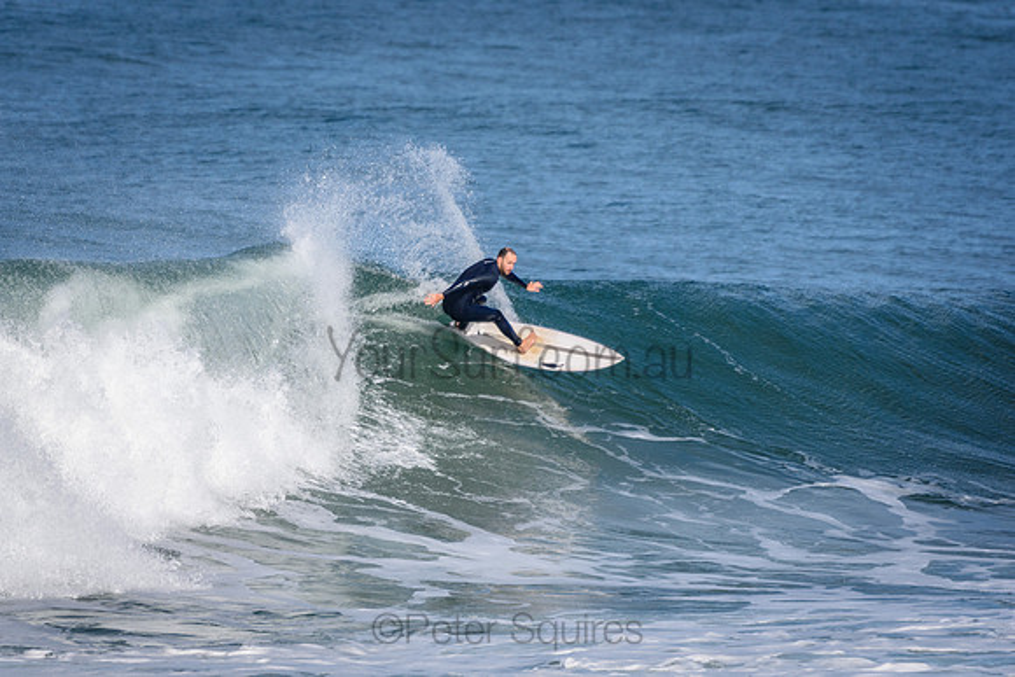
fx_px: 16074
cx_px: 508
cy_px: 338
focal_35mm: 570
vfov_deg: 2.4
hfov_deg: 3.6
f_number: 5.6
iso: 280
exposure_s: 1/2000
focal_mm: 380
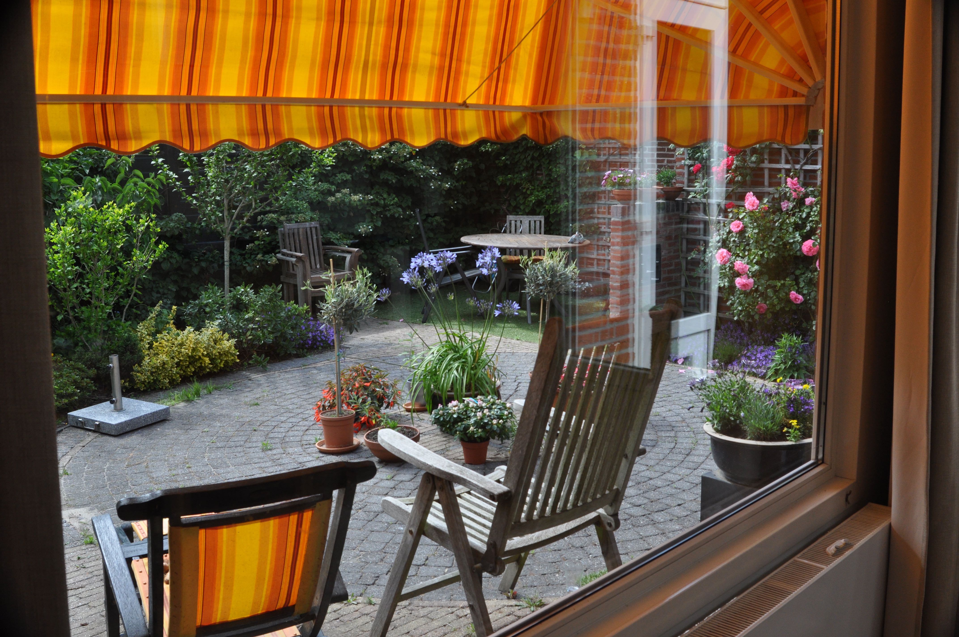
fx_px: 958
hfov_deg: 53.2
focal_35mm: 36
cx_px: 480
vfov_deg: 36.8
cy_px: 318
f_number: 9
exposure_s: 1/320
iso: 500
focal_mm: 24
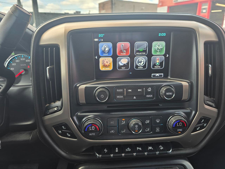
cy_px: 84
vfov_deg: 58.9
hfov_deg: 73.9
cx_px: 112
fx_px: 149
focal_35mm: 23
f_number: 1.7
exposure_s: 1/54.7
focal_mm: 6.3
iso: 16
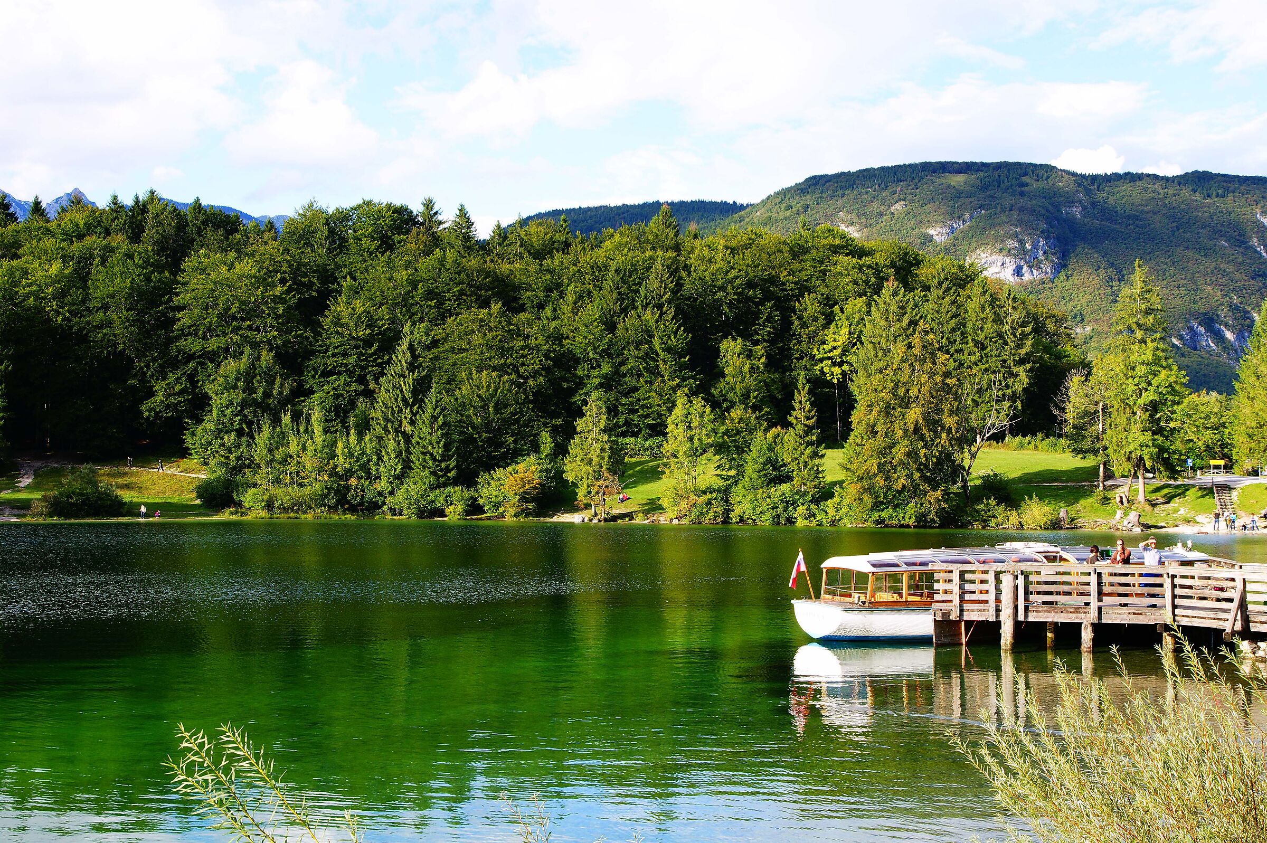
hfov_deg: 46.4
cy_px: 422
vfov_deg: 31.9
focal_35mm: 42
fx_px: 1477
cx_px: 634
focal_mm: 28
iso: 100
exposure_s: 1/100
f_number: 6.3
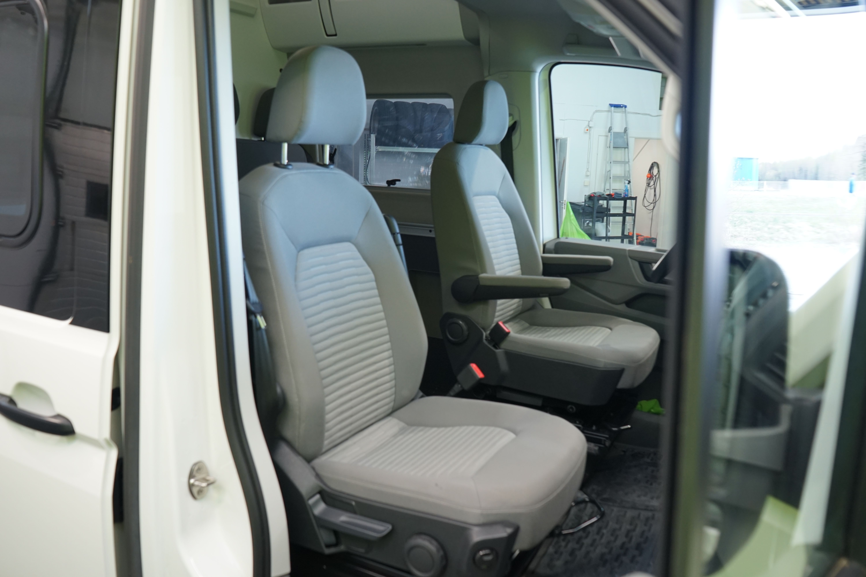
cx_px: 433
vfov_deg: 45.0
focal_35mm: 29
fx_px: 698
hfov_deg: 63.7
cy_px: 288
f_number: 6.3
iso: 800
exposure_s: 1/25
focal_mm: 29
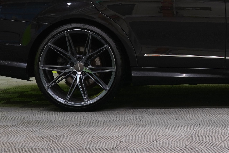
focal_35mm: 139
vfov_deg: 9.8
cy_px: 4
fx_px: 884
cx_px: 251
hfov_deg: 14.4
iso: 400
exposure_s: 1/25
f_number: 5
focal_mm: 48
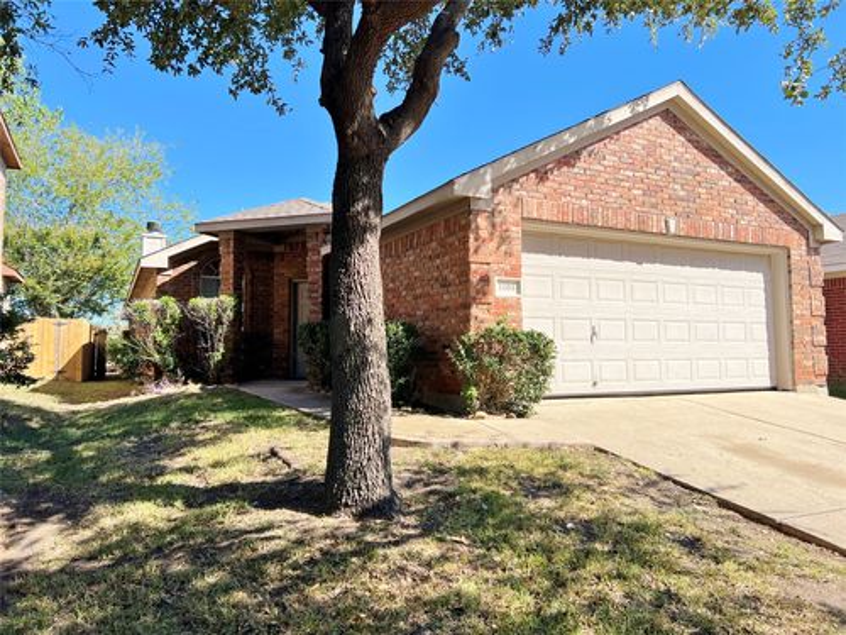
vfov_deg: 53.1
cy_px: 318
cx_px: 423
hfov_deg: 67.3
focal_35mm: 26
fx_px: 635
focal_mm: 5.7
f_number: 1.5
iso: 50
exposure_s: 1/1575
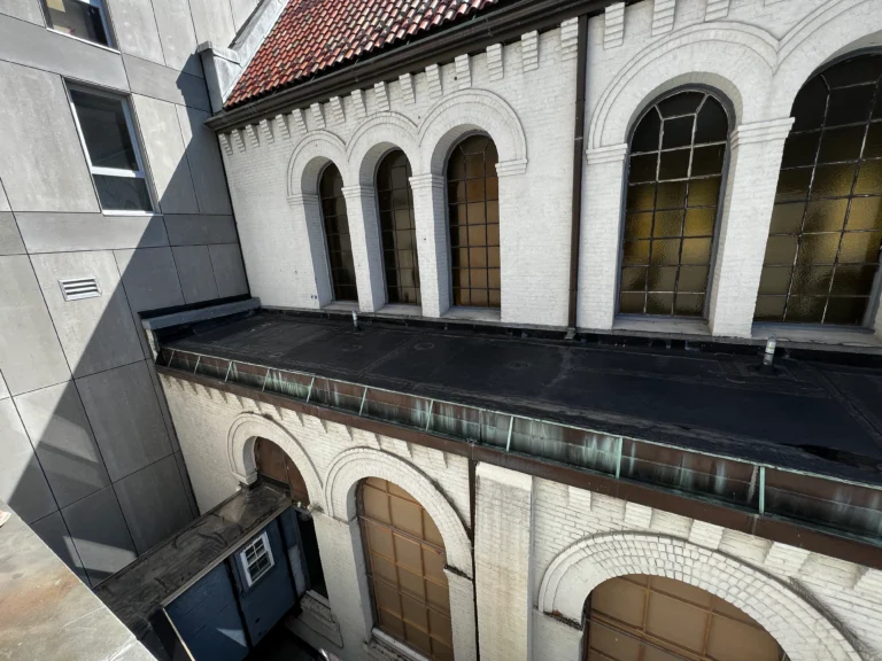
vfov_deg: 89.9
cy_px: 330
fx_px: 331
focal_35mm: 13
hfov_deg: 106.2
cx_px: 441
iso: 32
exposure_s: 1/382
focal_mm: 1.57
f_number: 1.8
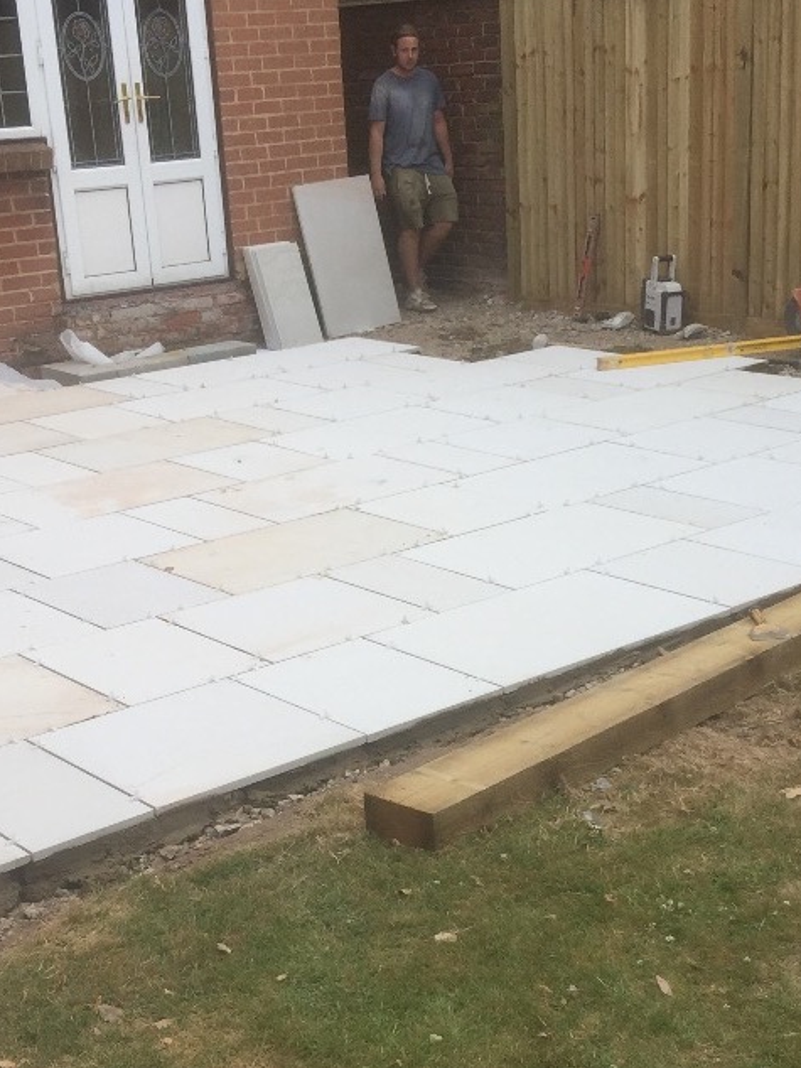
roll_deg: +3.3
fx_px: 1696
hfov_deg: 26.5
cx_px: 479
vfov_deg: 34.9
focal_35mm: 55
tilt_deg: -19.6
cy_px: 621
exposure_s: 1/1099
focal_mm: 4.15
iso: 32
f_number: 2.2
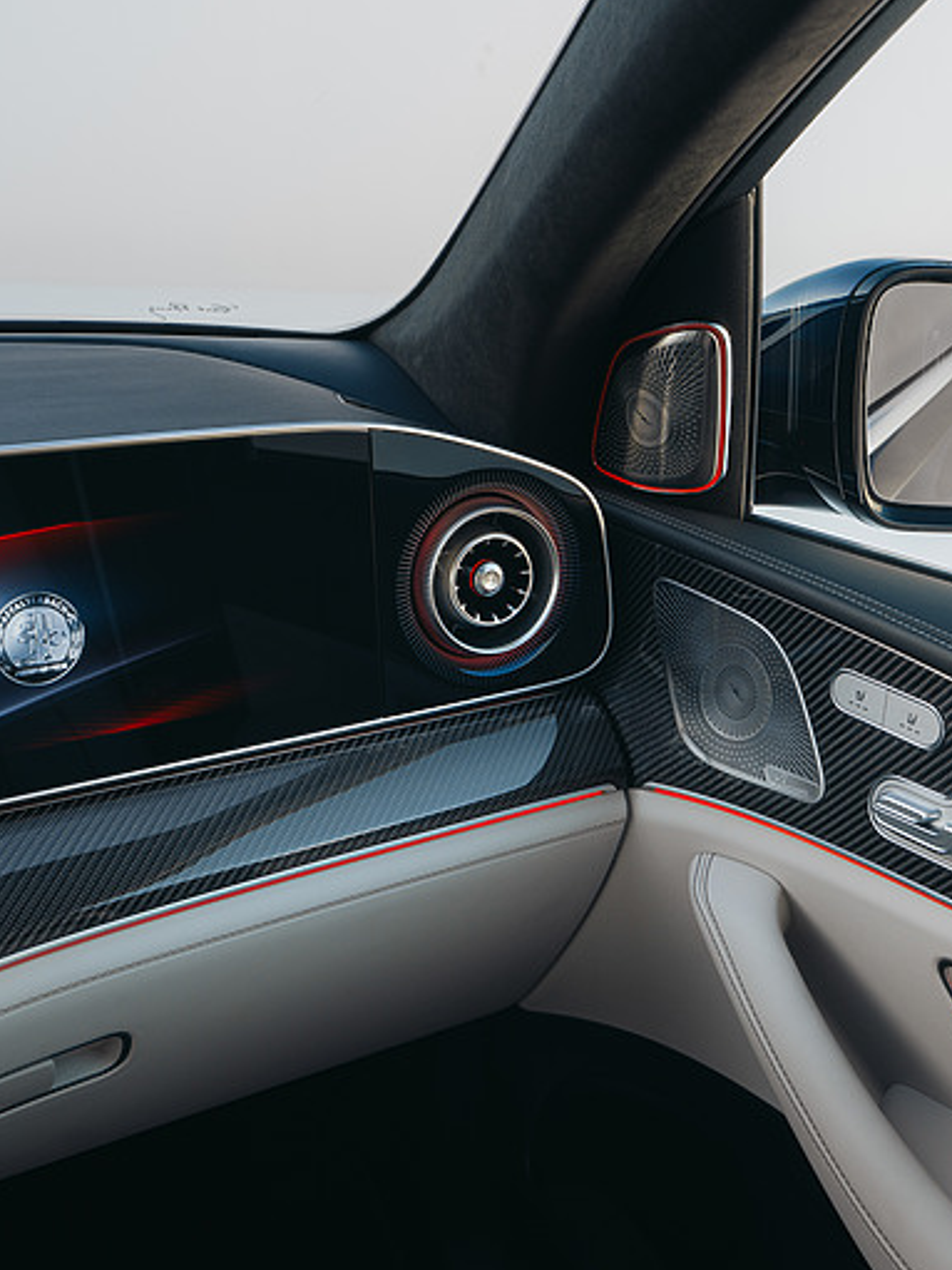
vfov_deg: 43.0
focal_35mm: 44
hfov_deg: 32.8
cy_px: 634
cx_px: 405
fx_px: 1614
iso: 100
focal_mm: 30
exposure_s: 1/60
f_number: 5
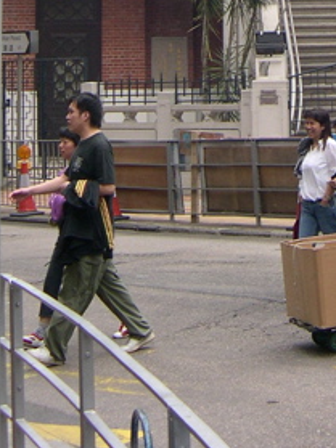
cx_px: 395
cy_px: -226
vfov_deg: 15.6
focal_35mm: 116
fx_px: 1502
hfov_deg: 12.5
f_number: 2.8
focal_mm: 8
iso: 100
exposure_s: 1/403
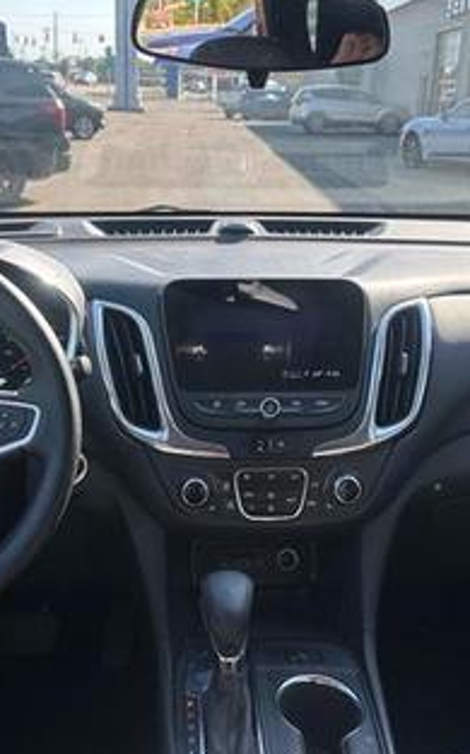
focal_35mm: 41
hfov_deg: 31.2
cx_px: 236
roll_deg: -2.7
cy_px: 373
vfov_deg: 48.3
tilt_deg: -19.1
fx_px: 842
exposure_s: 1/709
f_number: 1.78
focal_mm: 6.86
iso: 80
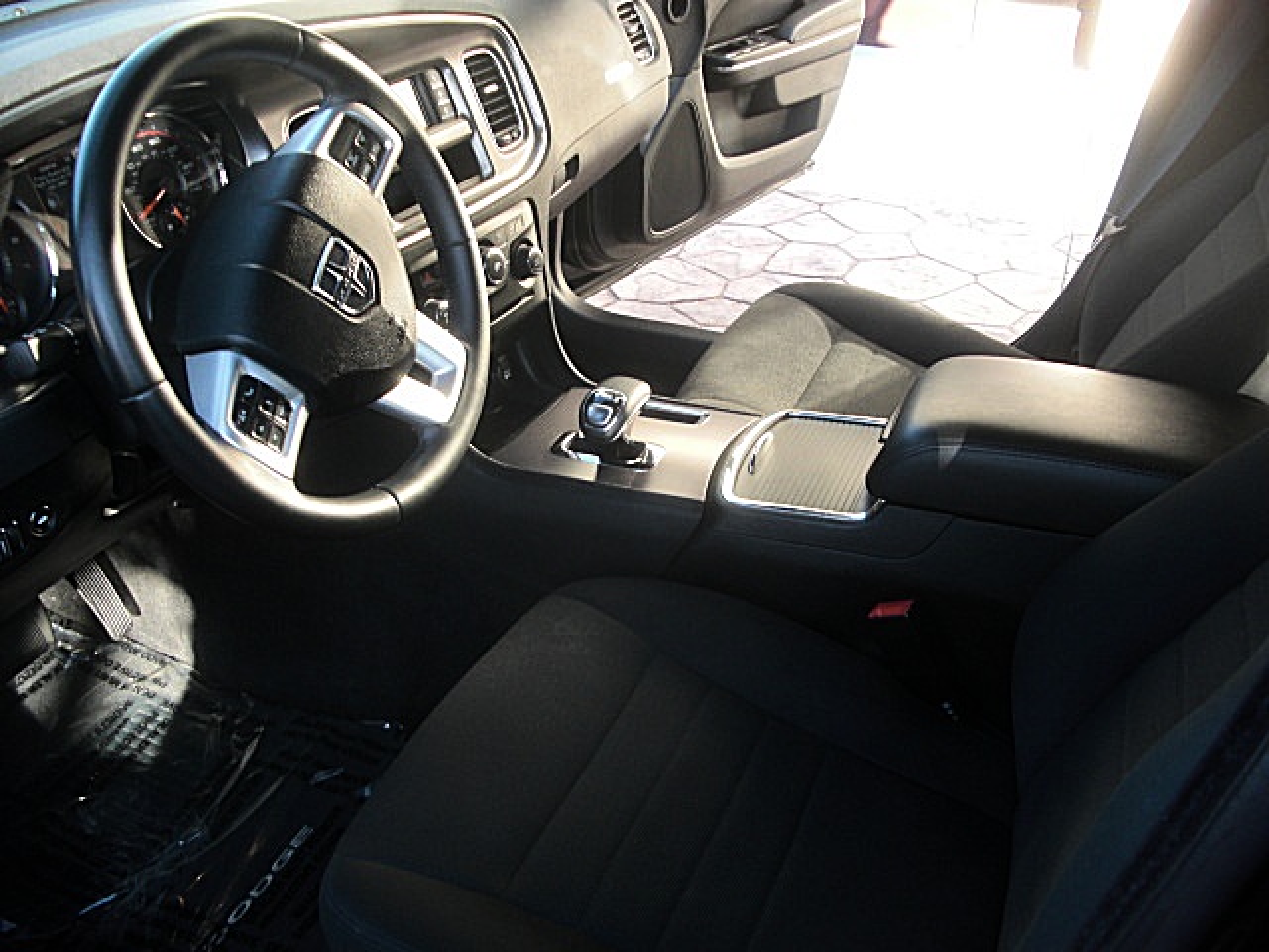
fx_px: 1320
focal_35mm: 36
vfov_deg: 39.7
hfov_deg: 51.4
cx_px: 634
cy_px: 476
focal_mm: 6.3
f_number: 2.8
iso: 100
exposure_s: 1/60
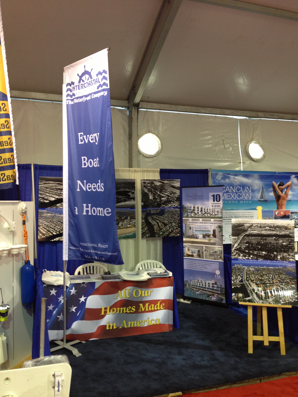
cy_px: 198
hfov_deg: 42.9
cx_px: 149
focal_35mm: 33
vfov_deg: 55.4
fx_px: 379
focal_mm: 4.13
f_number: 2.4
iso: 125
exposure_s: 1/20
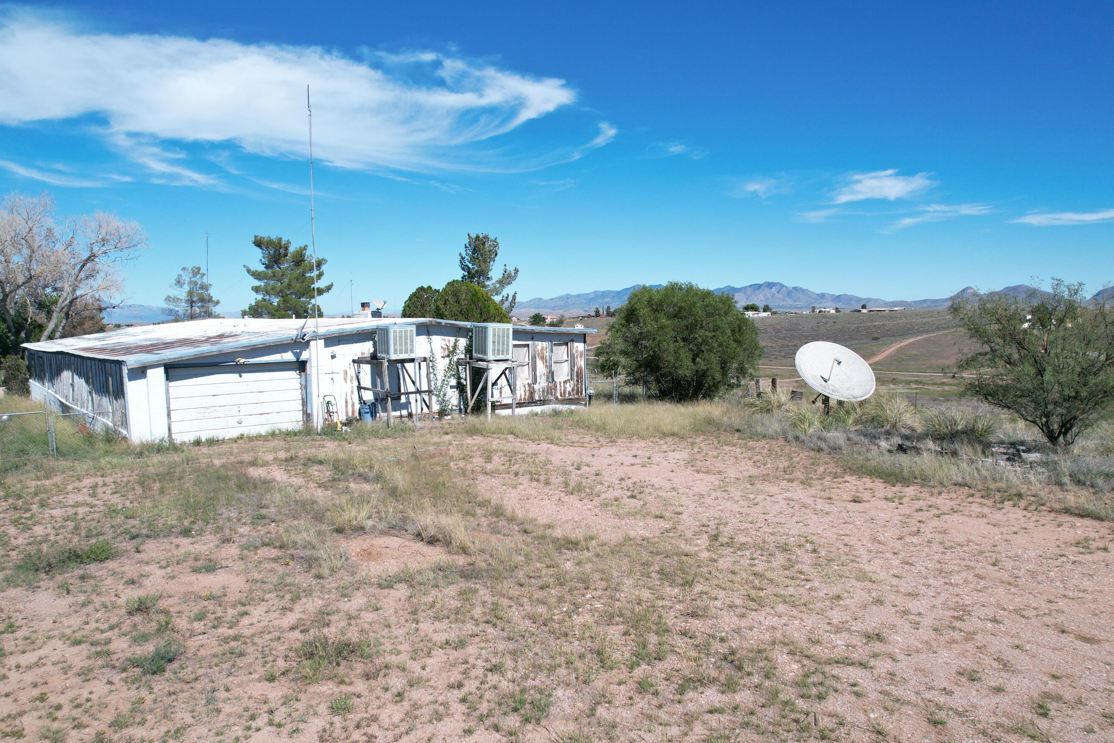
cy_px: 416
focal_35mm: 25
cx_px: 563
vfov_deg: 51.2
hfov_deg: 71.5
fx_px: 774
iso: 100
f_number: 2.8
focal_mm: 8.38
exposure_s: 1/2000
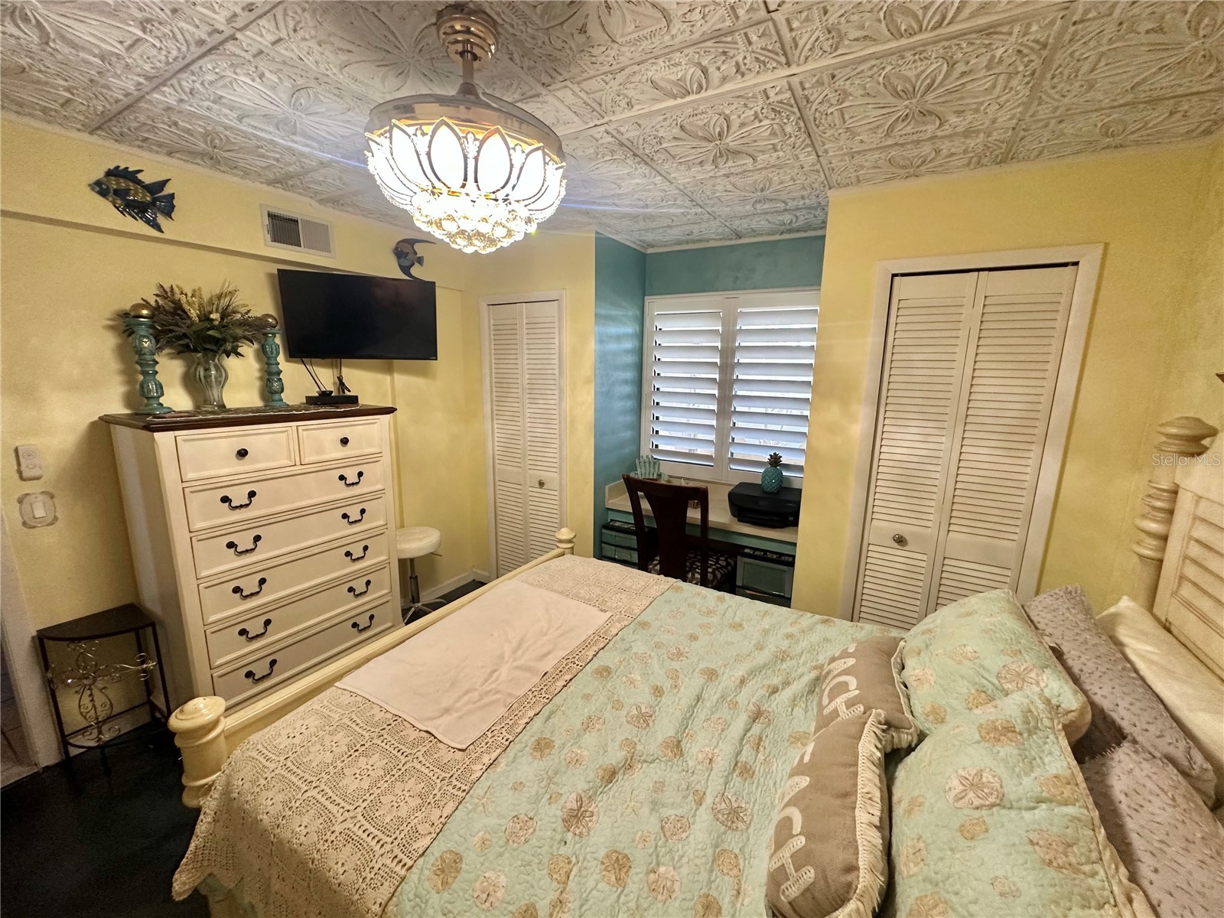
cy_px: 459
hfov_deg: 102.1
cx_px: 612
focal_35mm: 14
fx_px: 495
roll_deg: -0.3
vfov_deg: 85.7
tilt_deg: -11.1
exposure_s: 1/120
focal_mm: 2.22
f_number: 2.2
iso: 320
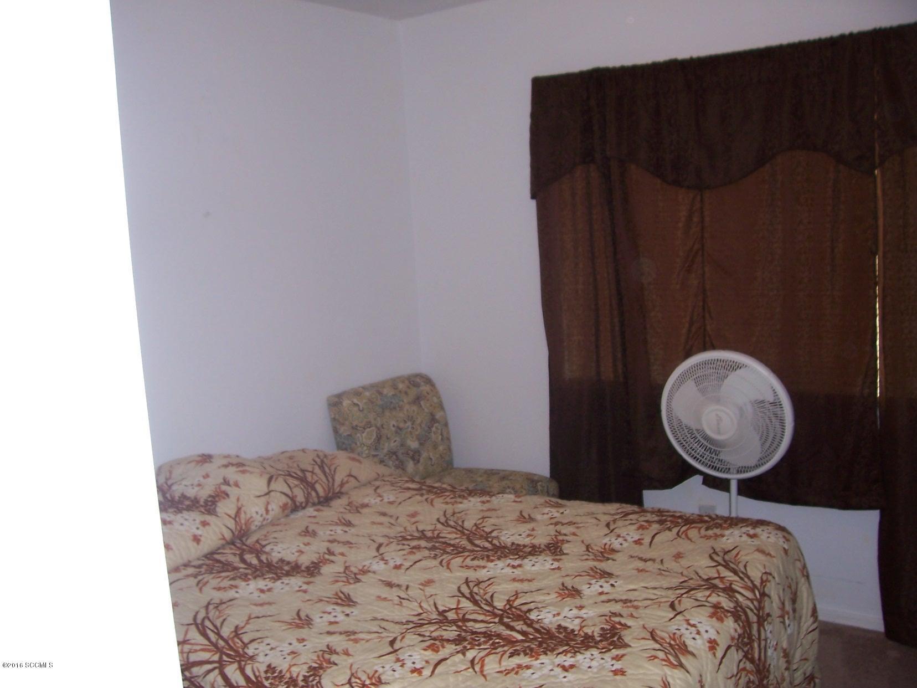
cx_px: 458
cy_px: 344
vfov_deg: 41.8
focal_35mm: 34
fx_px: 901
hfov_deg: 54.0
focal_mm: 5.6
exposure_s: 1/60
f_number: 2.7
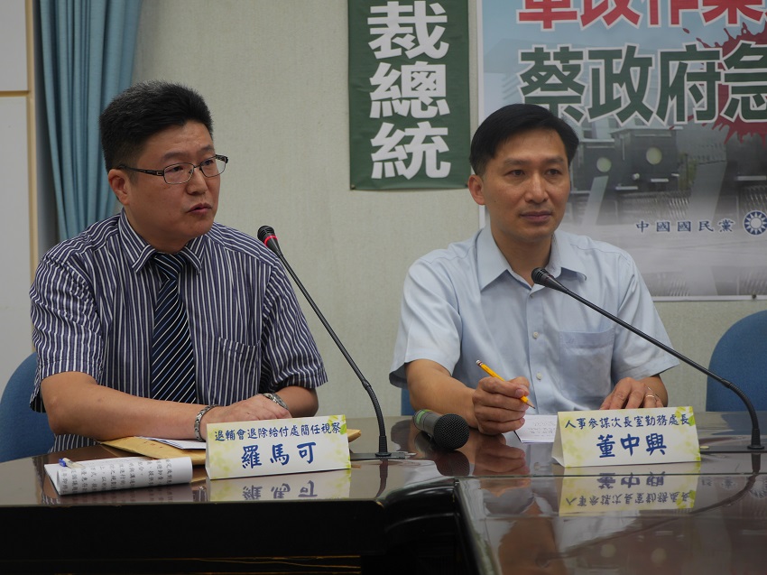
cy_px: 288
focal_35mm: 46
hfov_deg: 41.2
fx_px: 1019
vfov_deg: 31.5
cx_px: 384
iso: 200
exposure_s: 1/125
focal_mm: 23
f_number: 2.8
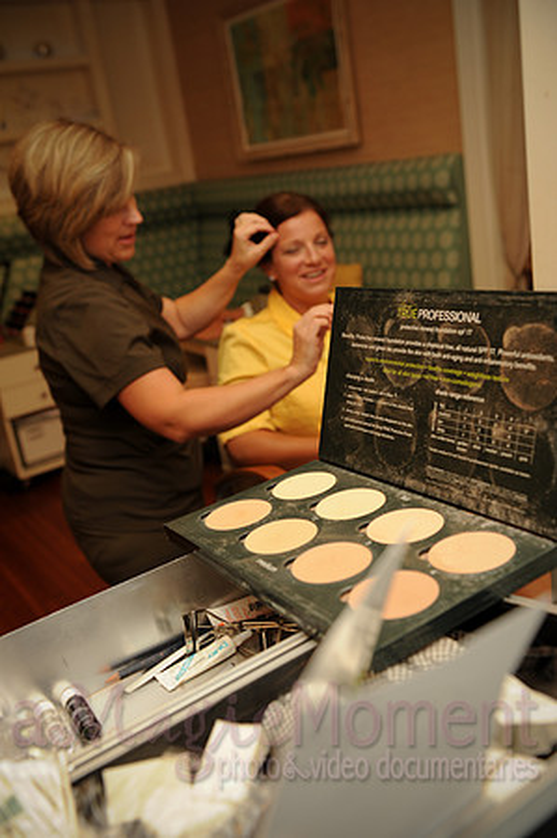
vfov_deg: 53.2
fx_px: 837
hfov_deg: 36.8
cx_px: 278
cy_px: 419
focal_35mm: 36
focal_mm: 36
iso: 500
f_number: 4.5
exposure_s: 1/160
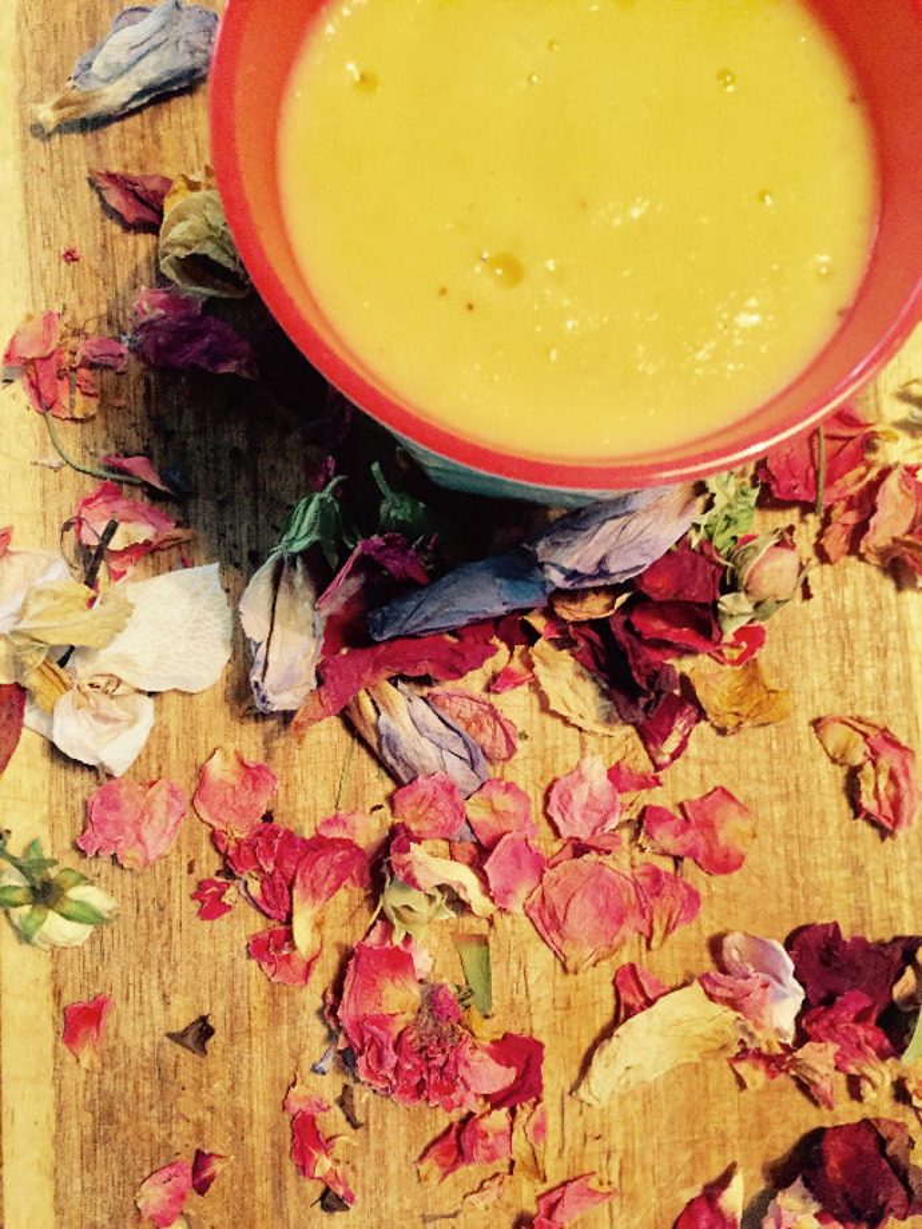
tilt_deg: -83.5
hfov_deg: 48.2
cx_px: 461
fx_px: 1030
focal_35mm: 29
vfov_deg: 61.7
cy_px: 614
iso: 250
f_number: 2.2
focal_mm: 4.15
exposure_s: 1/17
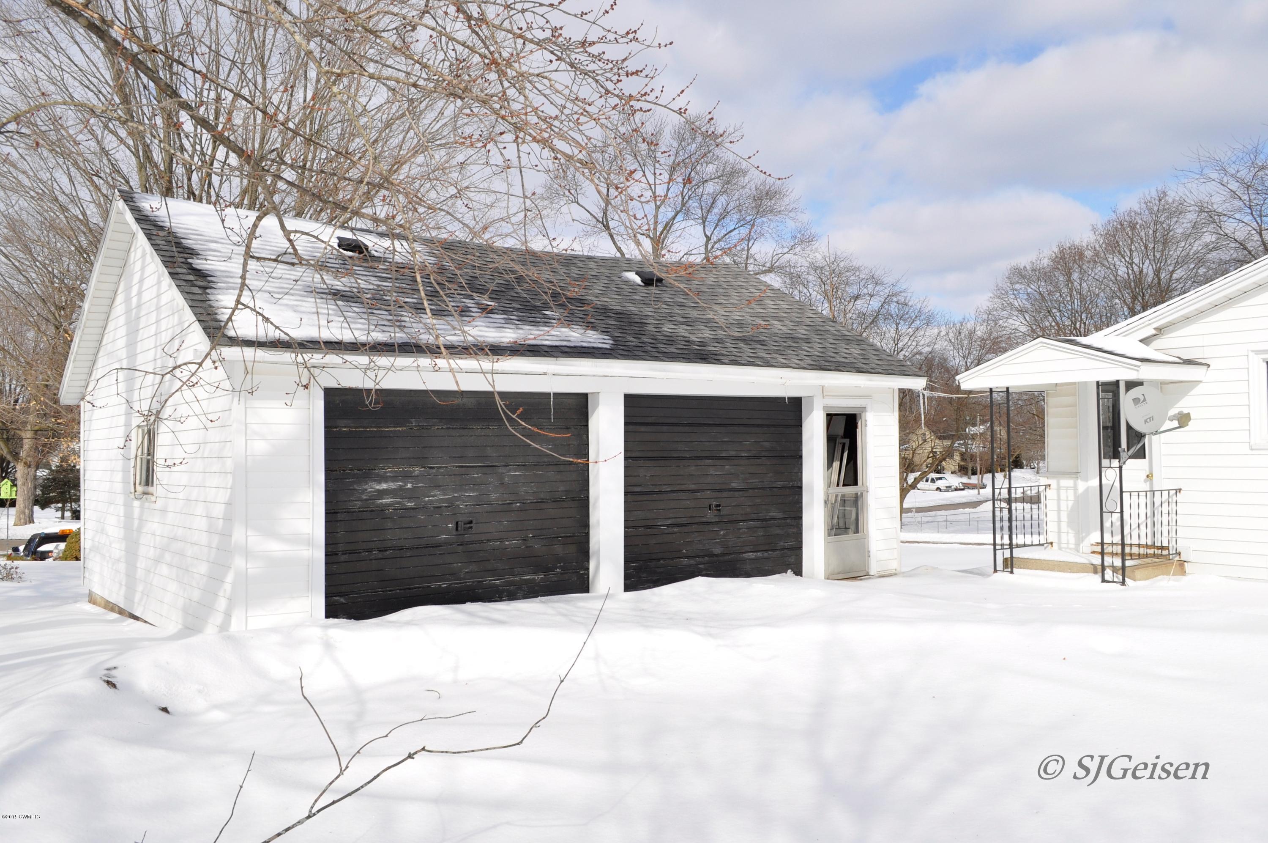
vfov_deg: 47.8
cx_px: 634
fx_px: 950
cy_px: 422
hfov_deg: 67.4
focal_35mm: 27
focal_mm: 18
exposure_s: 1/400
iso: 200
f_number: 10
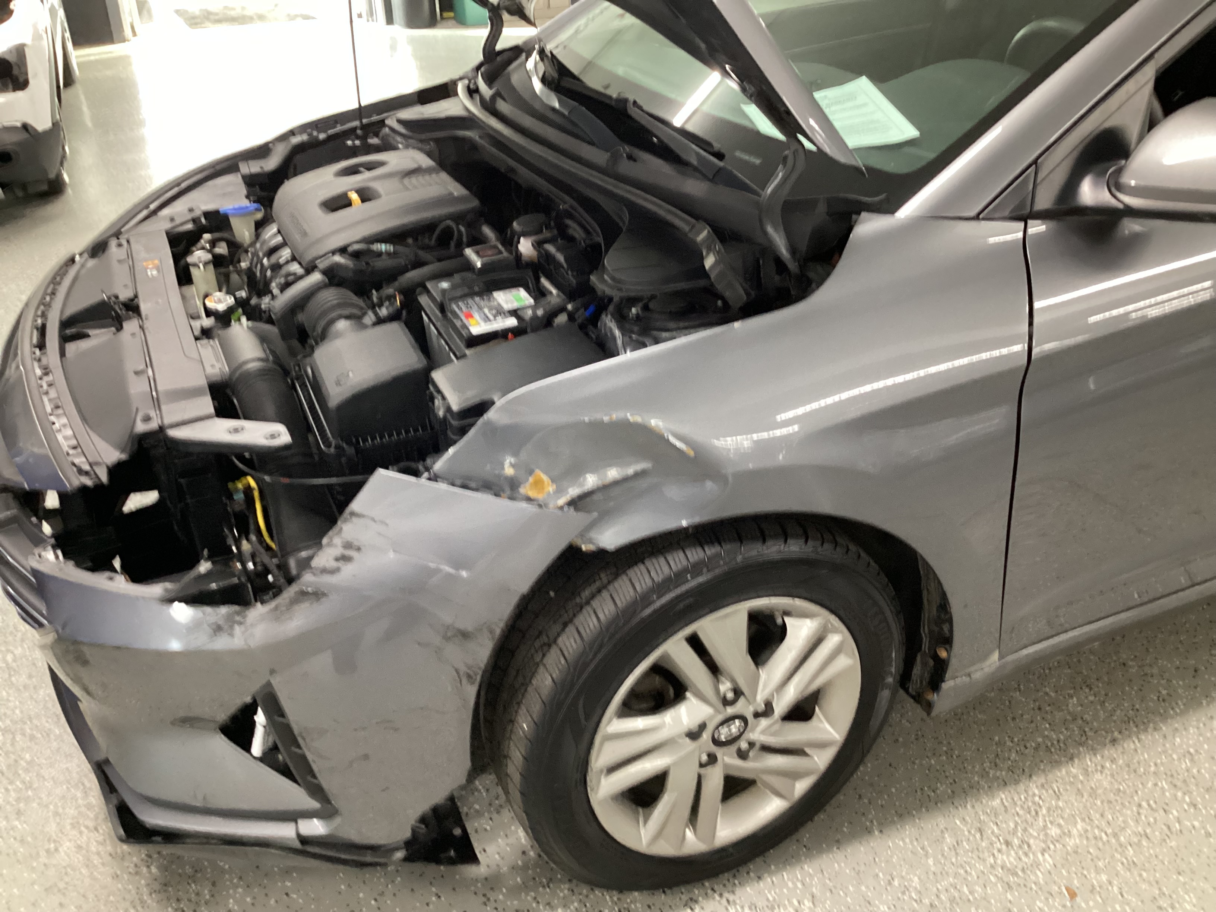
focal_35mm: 31
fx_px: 1089
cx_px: 608
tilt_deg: -30.2
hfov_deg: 58.4
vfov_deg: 45.4
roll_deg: +0.8
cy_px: 456
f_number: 2.4
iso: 400
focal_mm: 3.3
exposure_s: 1/33
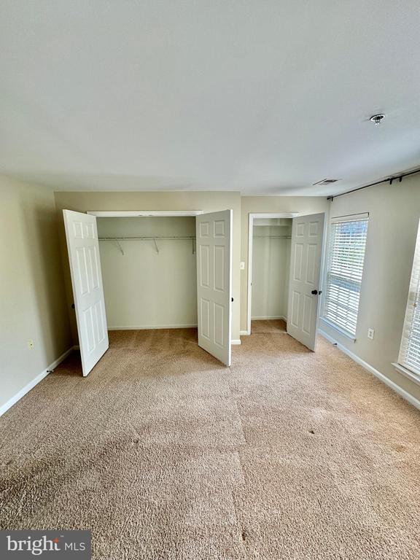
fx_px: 226
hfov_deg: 85.7
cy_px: 280
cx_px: 210
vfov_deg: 102.1
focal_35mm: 14
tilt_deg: -9.6
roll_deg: +1.0
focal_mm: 2.22
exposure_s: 1/104
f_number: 2.2
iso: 40
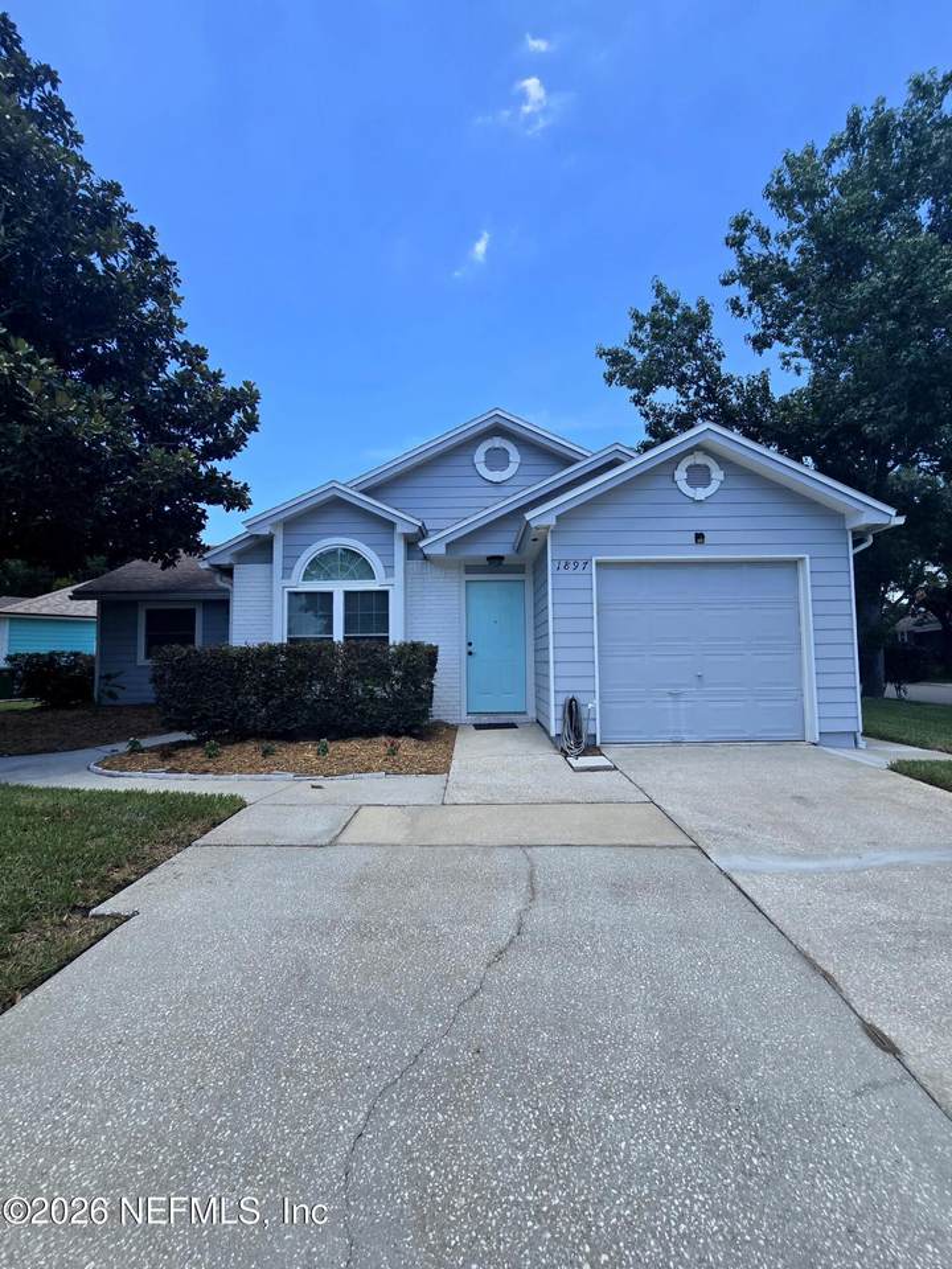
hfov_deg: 89.9
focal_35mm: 13
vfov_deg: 106.2
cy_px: 634
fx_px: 477
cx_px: 476
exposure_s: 1/1429
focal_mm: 2.2
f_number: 2.2
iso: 50
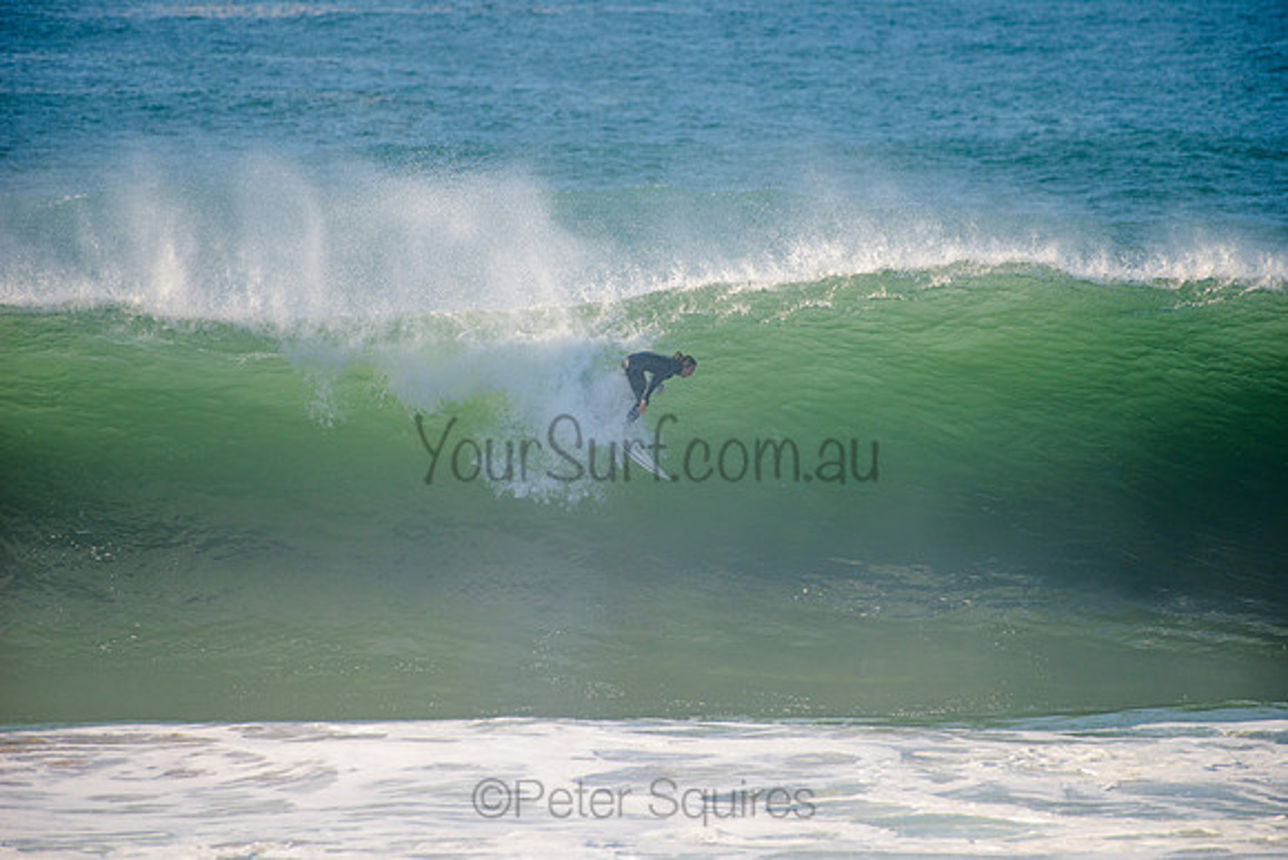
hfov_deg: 4.1
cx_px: 644
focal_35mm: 500
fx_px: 17892
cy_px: 430
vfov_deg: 2.8
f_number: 5.6
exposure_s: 1/1600
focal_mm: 500
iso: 250
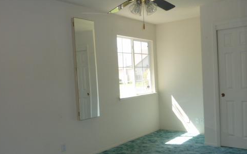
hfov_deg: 54.9
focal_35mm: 35
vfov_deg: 36.2
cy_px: 88
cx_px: 148
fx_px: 236
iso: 100
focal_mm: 4.1
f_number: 3.5
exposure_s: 1/100
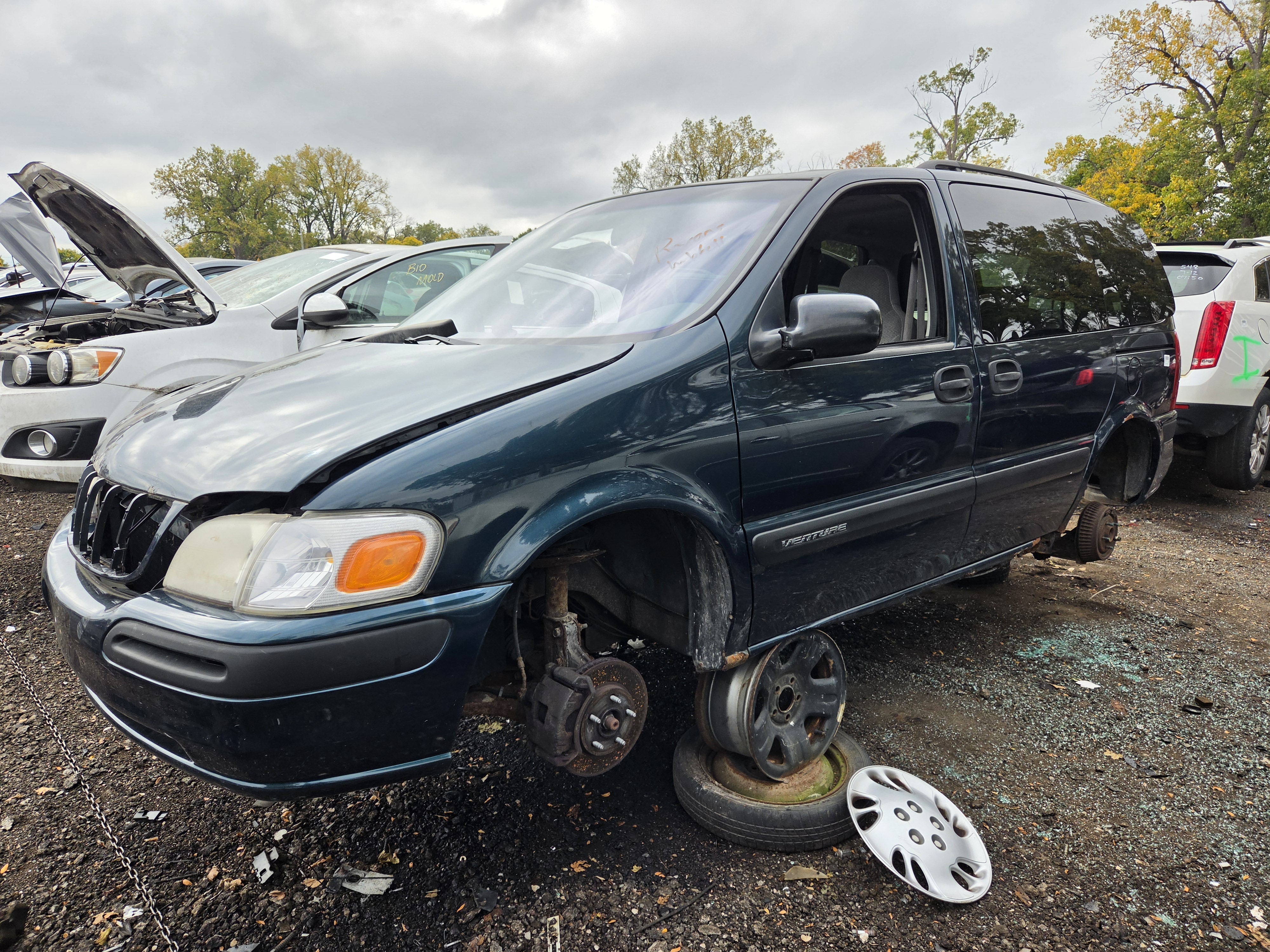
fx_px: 844
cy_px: 476
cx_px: 635
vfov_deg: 58.9
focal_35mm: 23
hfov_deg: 73.9
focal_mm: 5.4
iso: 80
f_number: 1.8
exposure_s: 1/3521
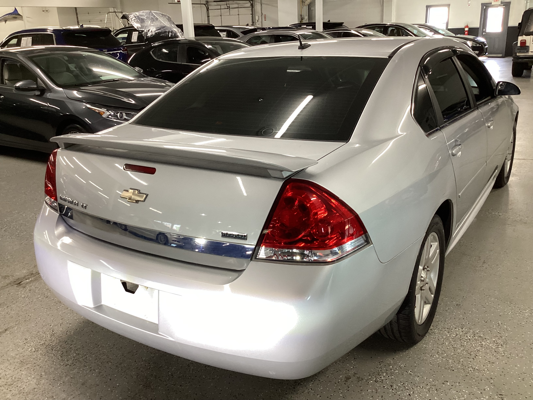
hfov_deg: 58.4
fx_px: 477
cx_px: 266
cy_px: 200
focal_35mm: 31
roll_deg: +1.4
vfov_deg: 45.4
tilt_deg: -20.9
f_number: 2.4
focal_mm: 3.3
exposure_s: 1/50
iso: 100
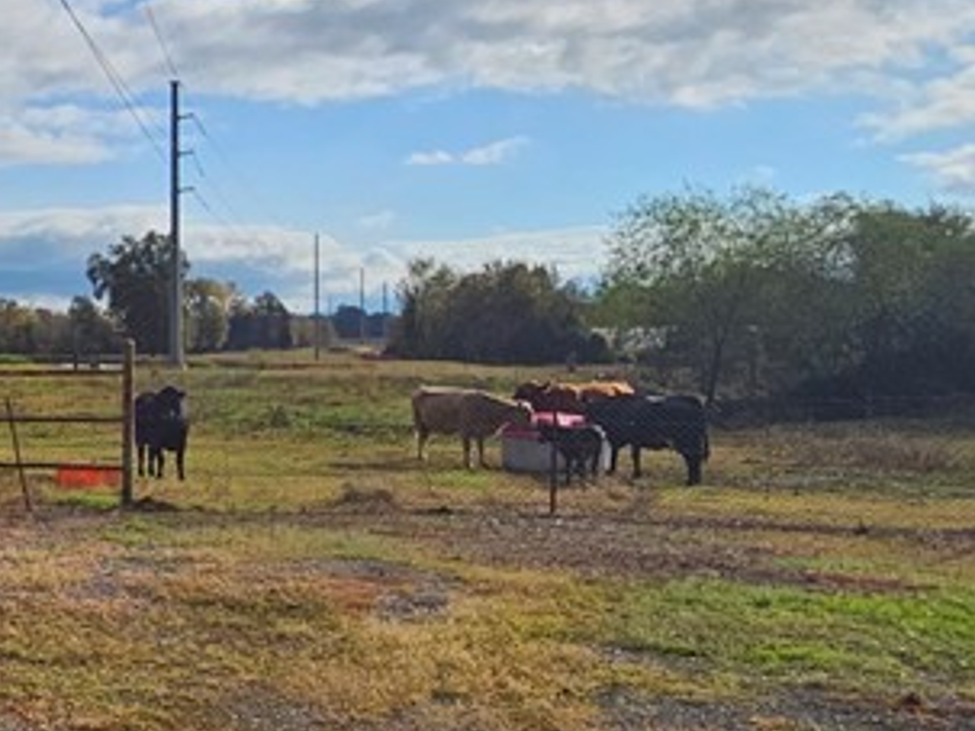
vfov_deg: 32.8
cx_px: -206
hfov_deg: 34.2
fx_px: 1239
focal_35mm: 44
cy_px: 345
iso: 50
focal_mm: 2.2
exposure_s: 1/5523
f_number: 2.2
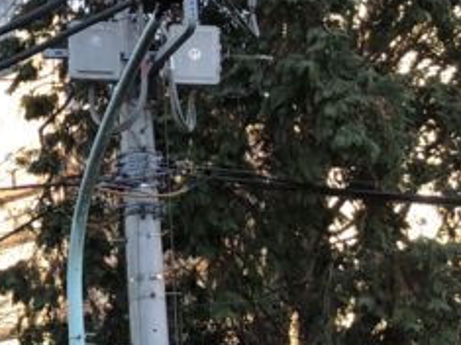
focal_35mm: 122
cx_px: -400
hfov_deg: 14.1
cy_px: 427
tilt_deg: +9.6
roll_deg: -0.9
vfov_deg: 11.8
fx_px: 1624
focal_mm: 3.99
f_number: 1.8
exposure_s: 1/120
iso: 50
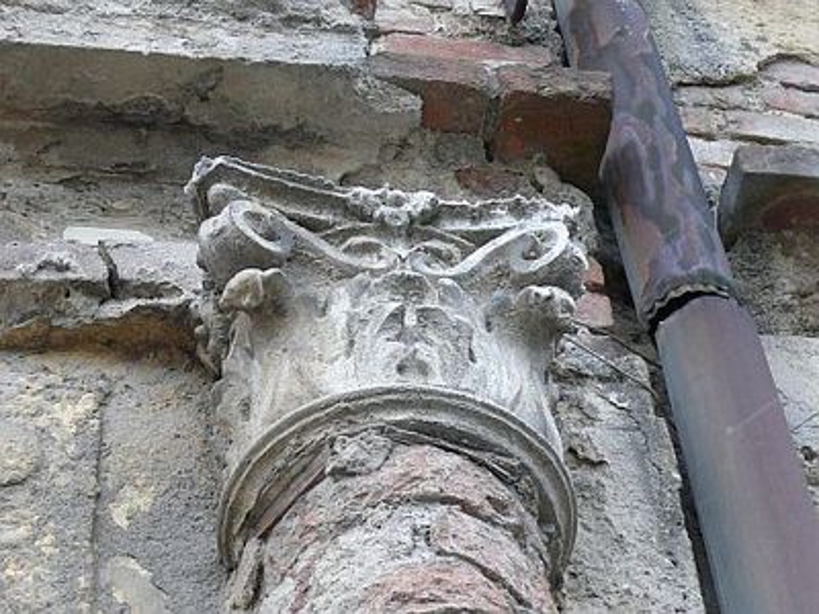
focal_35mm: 89
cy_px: 307
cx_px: 410
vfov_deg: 16.6
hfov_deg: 22.0
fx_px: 2106
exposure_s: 1/30
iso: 160
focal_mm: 12.5
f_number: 3.2
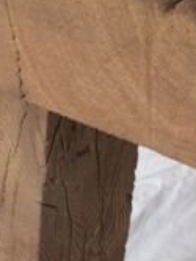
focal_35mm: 111
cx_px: 183
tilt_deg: -43.1
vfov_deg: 16.4
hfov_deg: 13.2
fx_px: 839
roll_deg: -1.5
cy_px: 378
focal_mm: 4.15
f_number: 2.2
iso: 32
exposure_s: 1/50
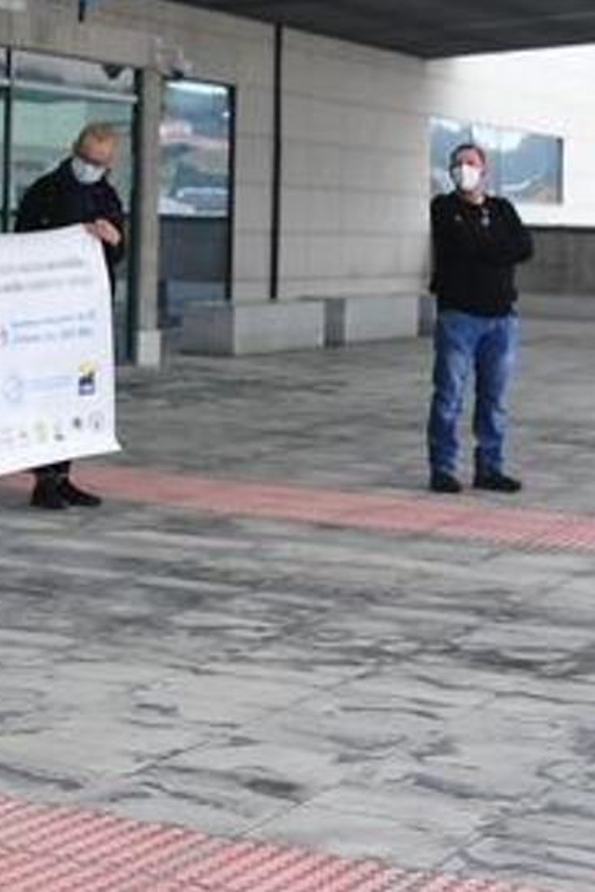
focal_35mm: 102
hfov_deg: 12.6
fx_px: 2529
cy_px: 73
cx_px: -337
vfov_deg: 19.6
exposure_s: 1/200
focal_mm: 35
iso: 400
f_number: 7.1
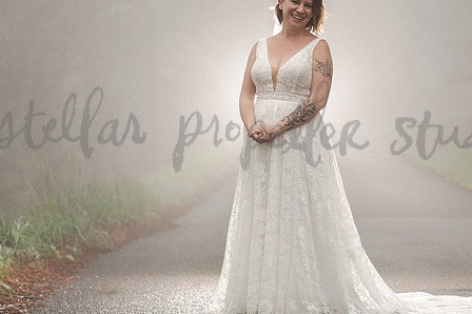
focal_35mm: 110
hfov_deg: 18.6
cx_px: 270
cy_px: 125
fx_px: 1441
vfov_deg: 12.4
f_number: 4
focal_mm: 85
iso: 200
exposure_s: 1/200
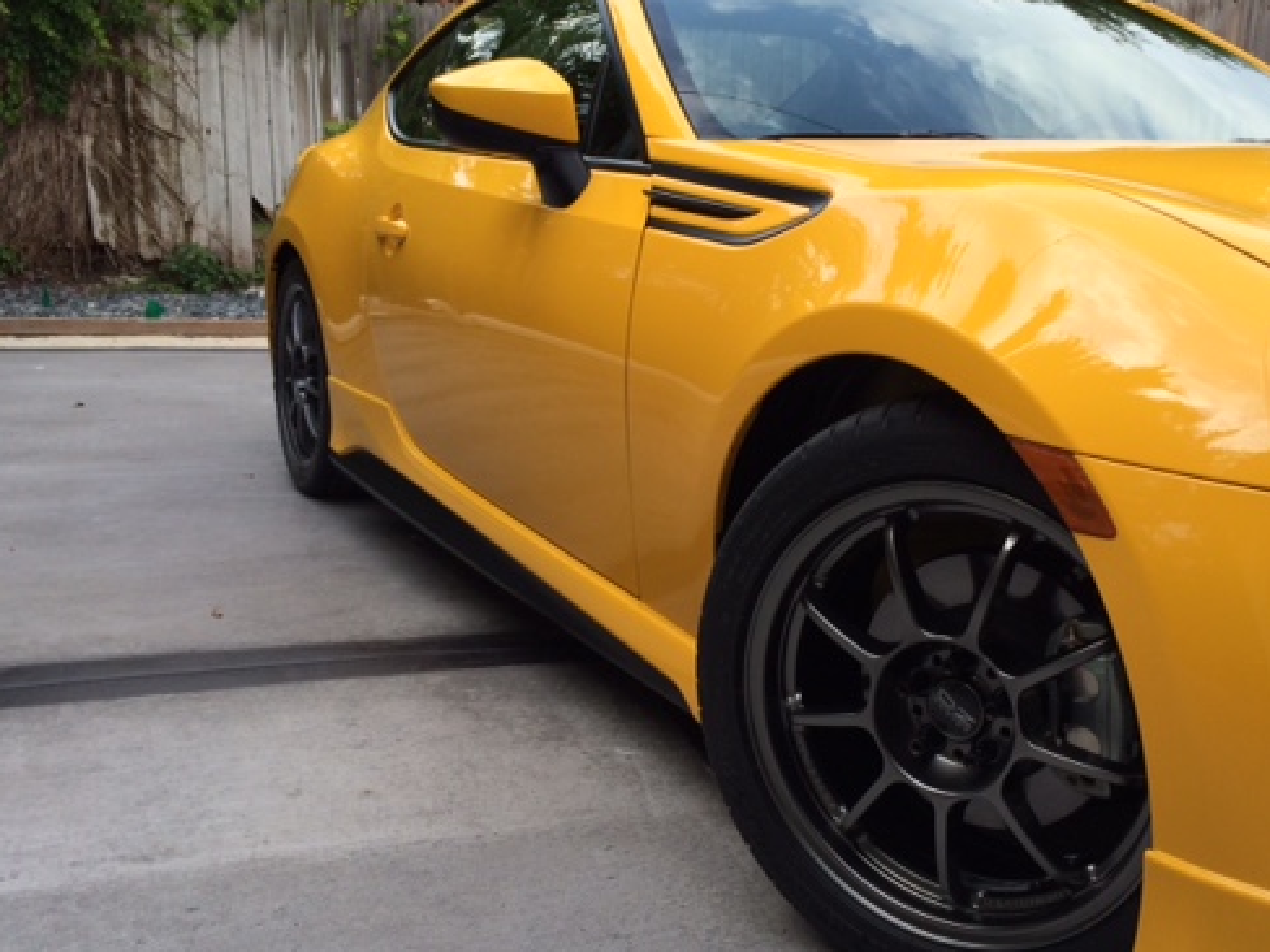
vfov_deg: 37.7
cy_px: 515
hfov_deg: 48.7
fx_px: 1394
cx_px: 765
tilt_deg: -10.3
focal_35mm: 38
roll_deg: -3.2
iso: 32
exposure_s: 1/873
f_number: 2.2
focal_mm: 4.15
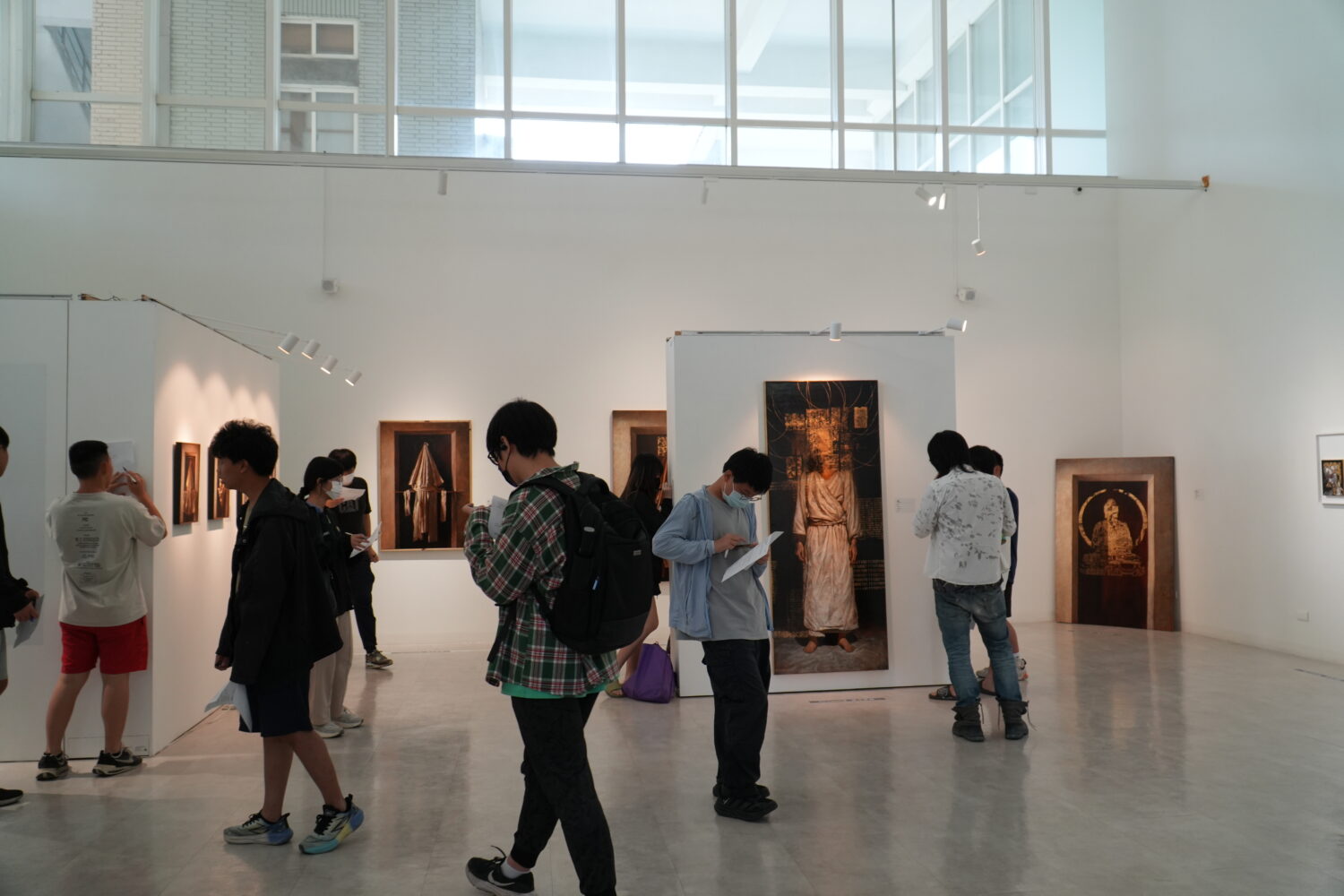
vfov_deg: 47.9
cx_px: 672
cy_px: 448
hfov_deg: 67.4
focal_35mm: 27
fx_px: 1008
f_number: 4
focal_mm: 18
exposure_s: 1/160
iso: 640
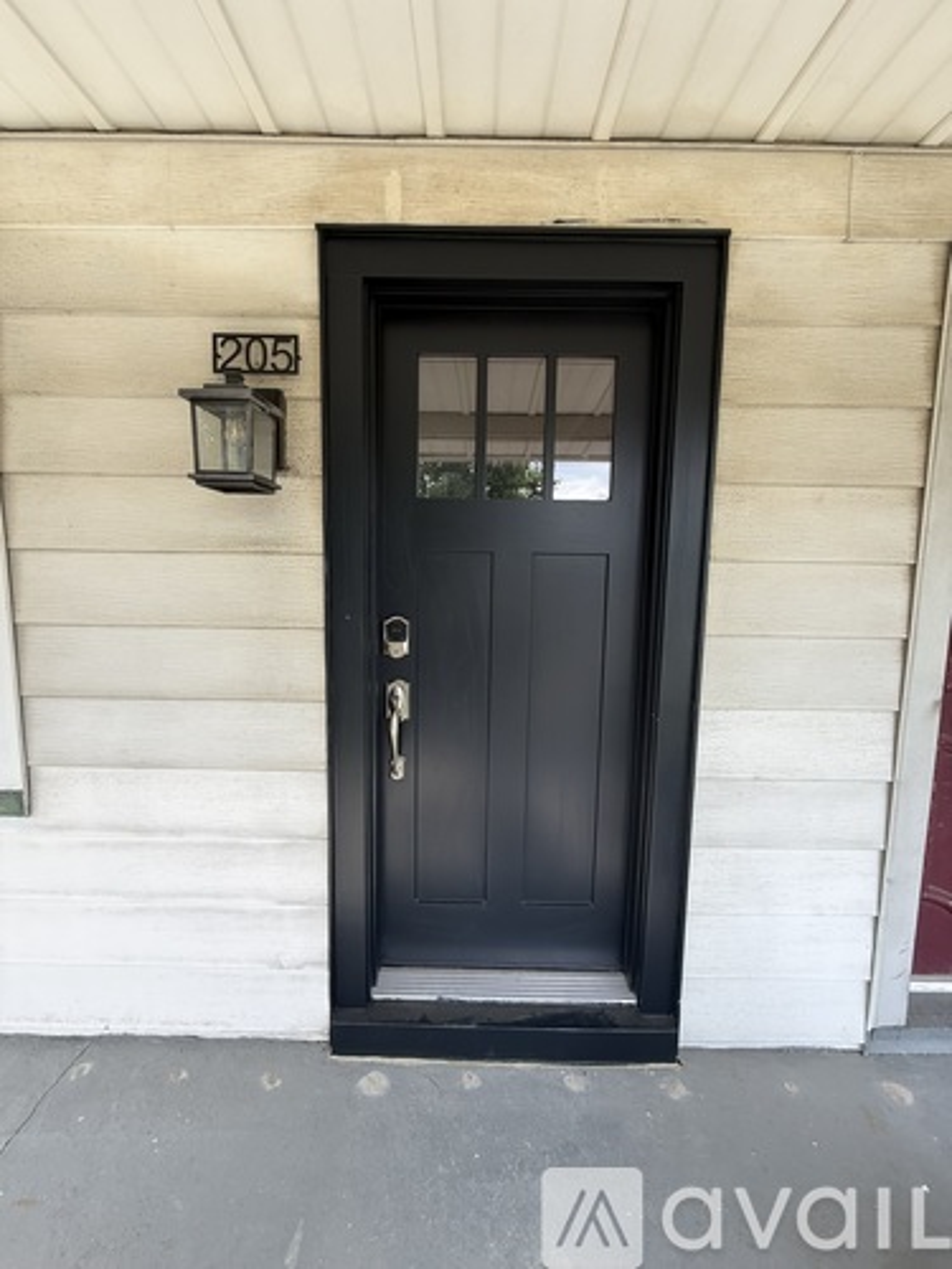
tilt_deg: -6.7
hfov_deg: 85.7
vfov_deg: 102.1
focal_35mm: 14
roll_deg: -1.3
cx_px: 476
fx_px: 513
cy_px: 634
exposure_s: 1/192
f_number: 2.2
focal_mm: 2.22
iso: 64
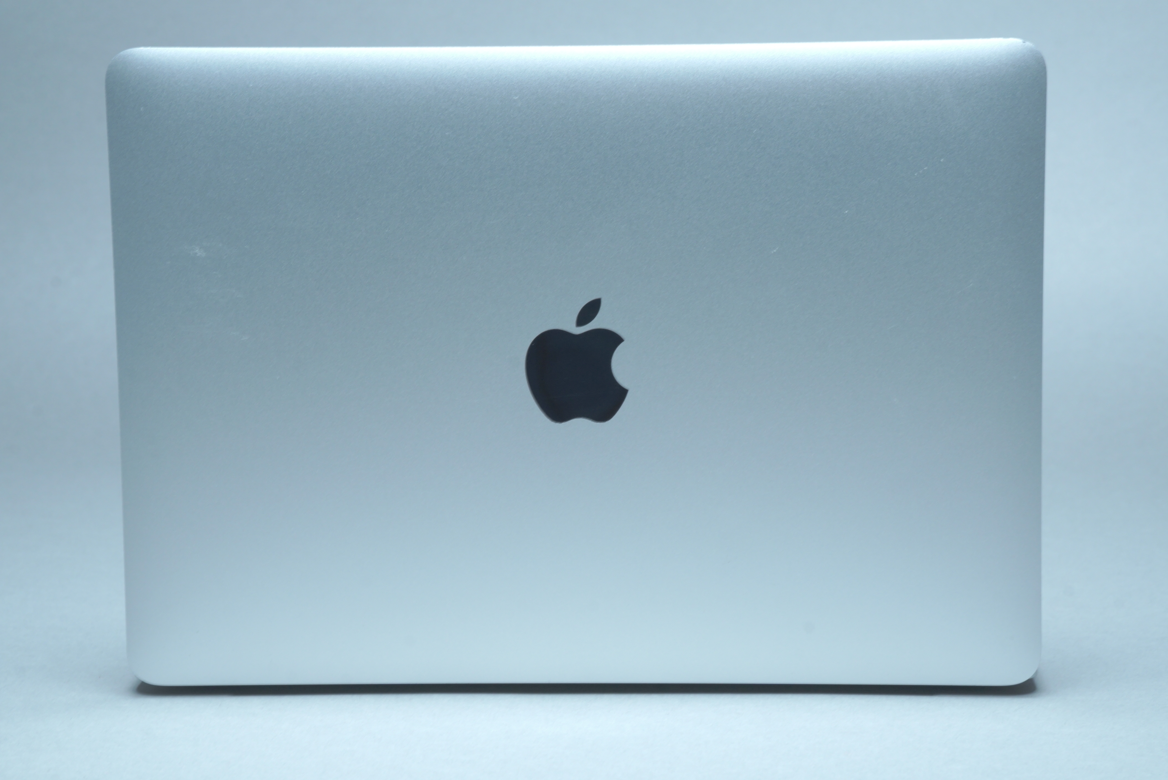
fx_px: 3408
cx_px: 584
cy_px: 390
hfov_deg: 19.4
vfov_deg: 13.1
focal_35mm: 105
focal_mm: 70
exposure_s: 1/30
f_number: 13
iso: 400
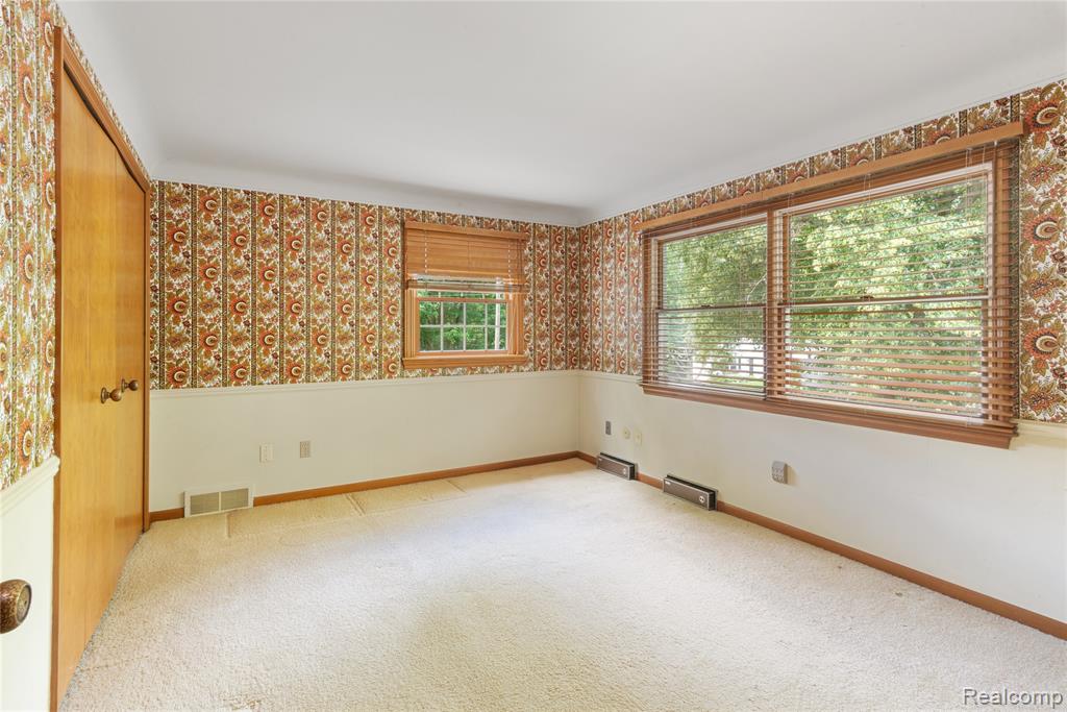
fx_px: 504
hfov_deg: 93.3
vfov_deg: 70.5
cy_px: 356
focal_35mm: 17
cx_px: 534
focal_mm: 17
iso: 320
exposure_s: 1.6
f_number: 9
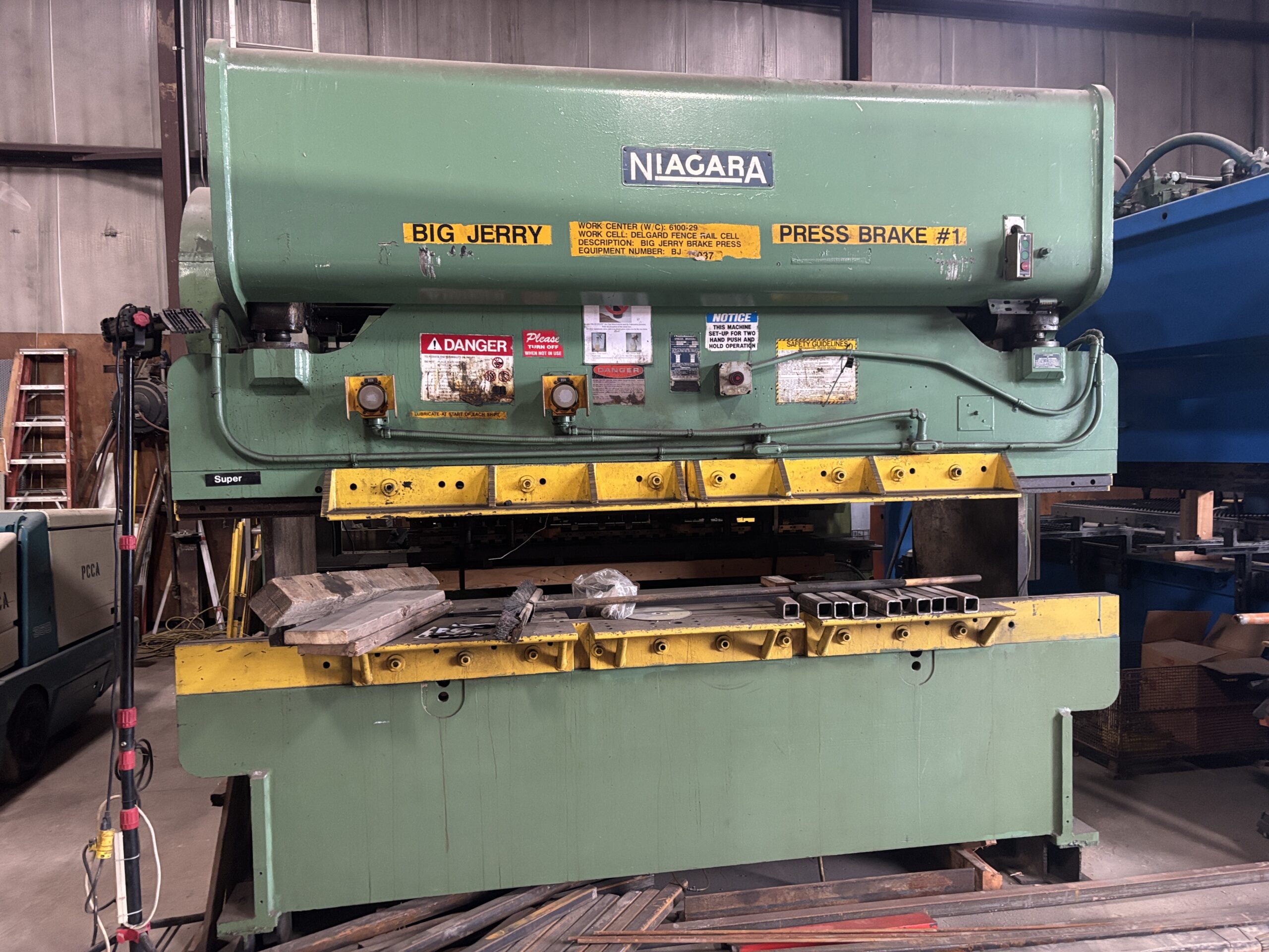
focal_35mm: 26
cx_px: 634
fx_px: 953
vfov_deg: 53.1
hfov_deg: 67.3
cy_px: 476
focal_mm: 5.96
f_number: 1.6
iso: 500
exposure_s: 1/40
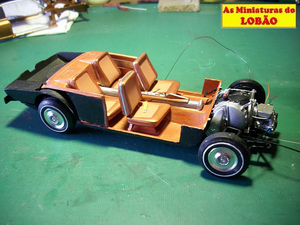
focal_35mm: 31
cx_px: 150
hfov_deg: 58.4
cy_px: 112
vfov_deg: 45.4
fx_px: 269
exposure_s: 1/11
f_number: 2.8
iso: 50
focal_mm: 6.2
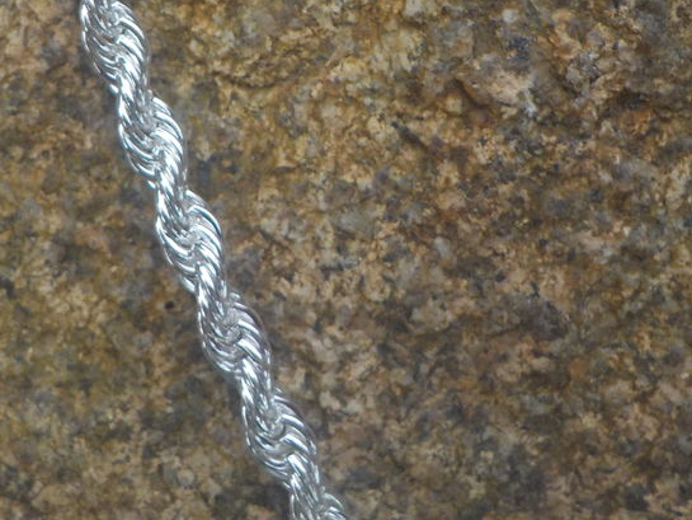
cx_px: 279
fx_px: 1100
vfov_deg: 25.7
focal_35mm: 55
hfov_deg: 34.8
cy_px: 46
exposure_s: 1/640
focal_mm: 4.1
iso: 125
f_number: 3.3
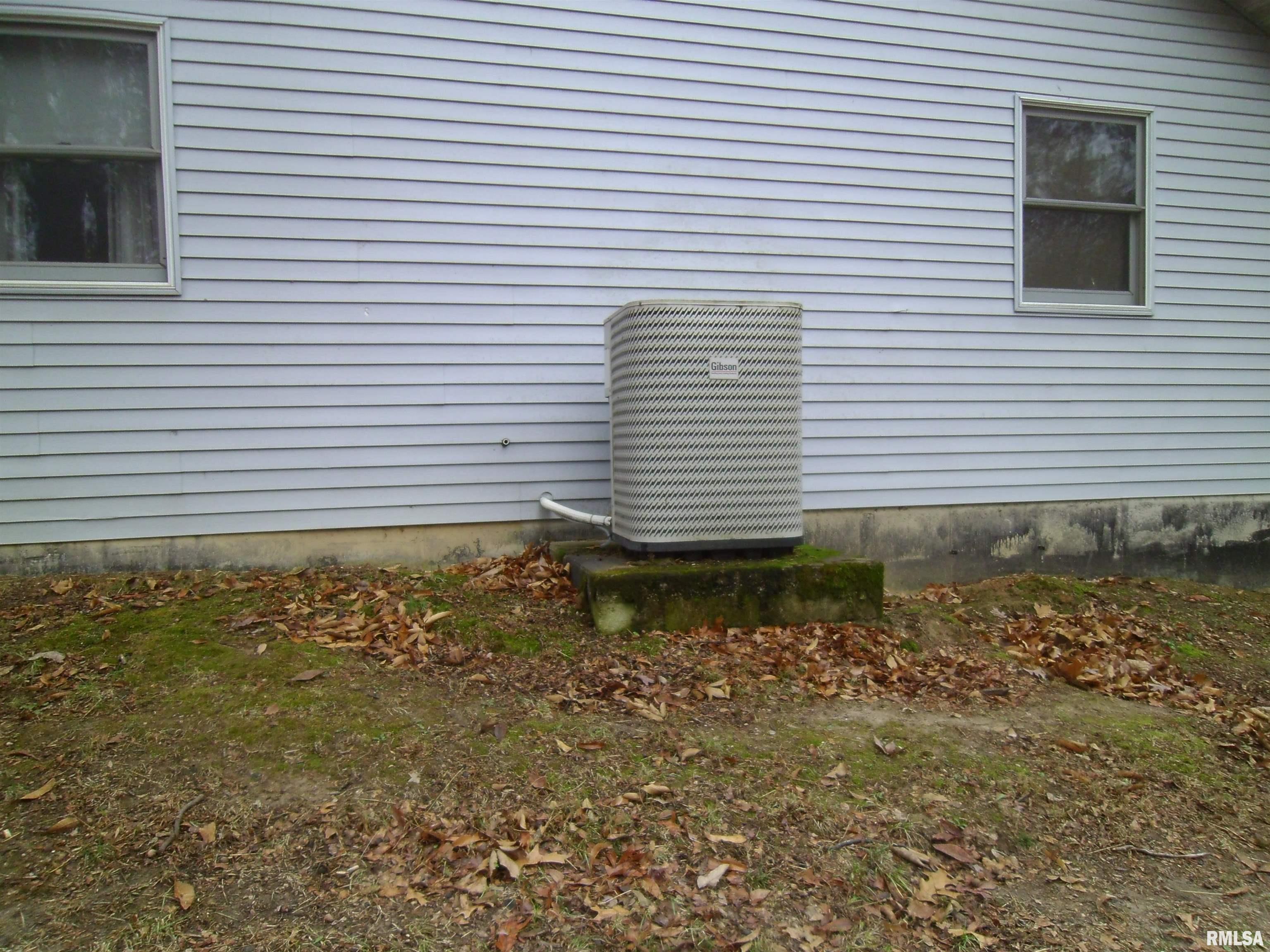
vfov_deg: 53.1
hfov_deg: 67.3
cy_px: 476
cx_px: 635
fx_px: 954
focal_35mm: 26
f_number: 3.3
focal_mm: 4.5
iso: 100
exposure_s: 1/117
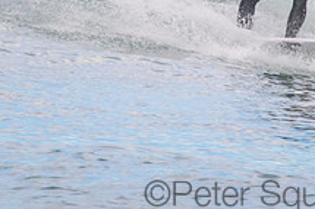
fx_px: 18876
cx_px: 258
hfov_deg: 1.0
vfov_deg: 0.6
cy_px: -49
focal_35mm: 2159
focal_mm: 800
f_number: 11
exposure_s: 1/320
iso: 1400
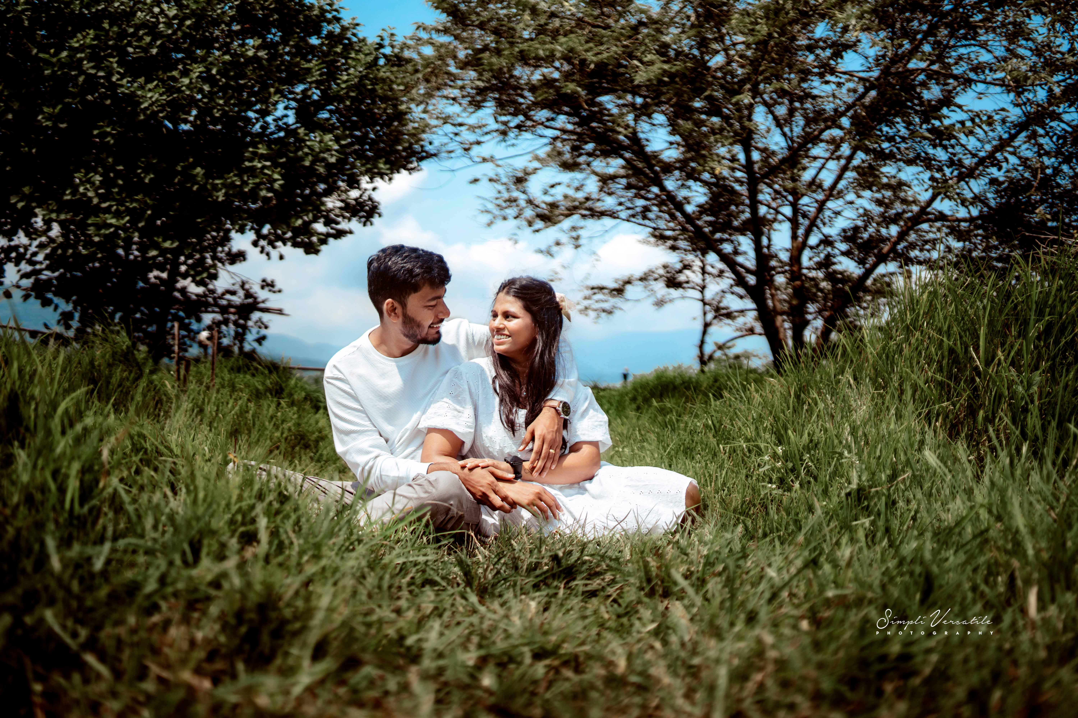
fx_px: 1048
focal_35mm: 35
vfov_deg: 37.9
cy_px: 359
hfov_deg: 54.4
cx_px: 539
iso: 100
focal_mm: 35
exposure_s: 1/6400
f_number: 1.4
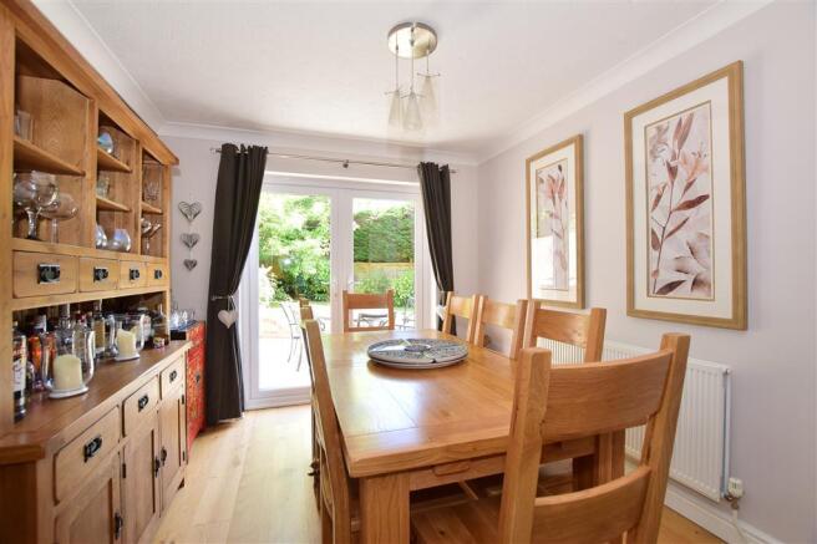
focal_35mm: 15
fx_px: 340
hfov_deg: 100.4
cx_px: 408
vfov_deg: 77.3
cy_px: 272
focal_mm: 10
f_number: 6.3
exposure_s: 1/80
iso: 500
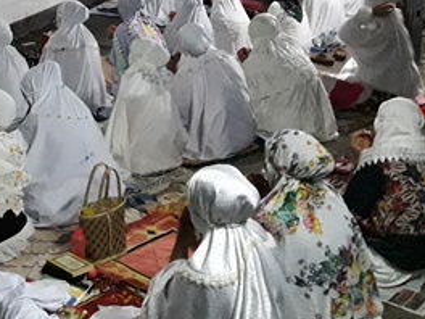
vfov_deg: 20.8
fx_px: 835
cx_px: 2
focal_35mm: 68
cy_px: -13
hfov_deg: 27.0
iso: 640
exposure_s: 1/17
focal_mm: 3.7
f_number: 1.9
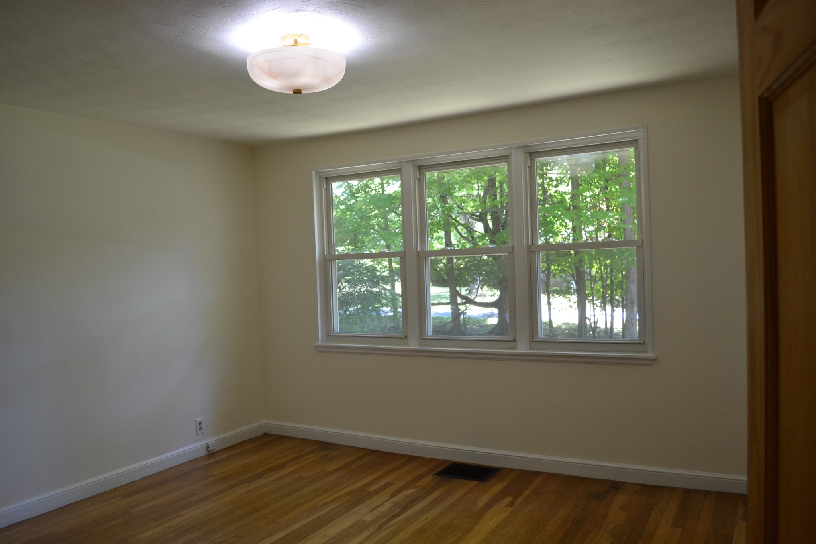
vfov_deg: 47.9
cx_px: 408
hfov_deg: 67.4
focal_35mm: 27
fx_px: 612
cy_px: 272
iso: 400
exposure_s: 1/60
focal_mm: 18
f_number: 4
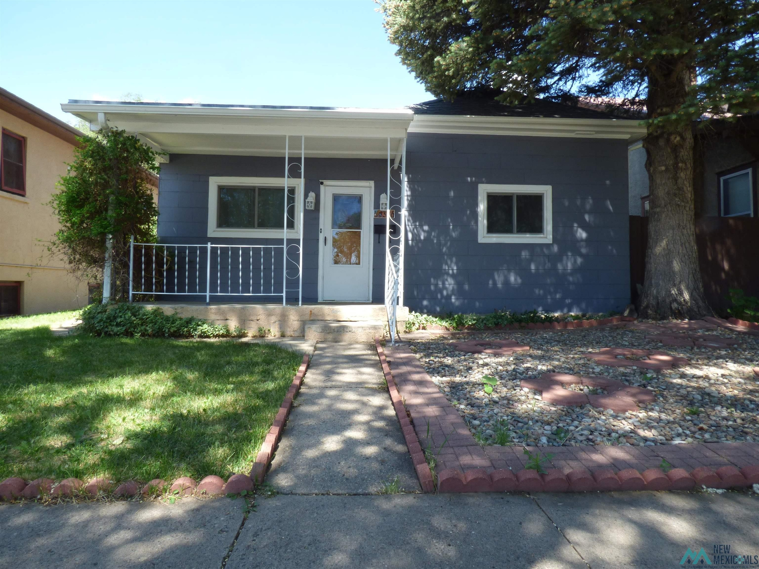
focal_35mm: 20
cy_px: 284
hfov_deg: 81.7
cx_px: 380
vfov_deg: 66.0
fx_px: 439
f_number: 5.6
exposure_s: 1/80
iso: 100
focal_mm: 3.58
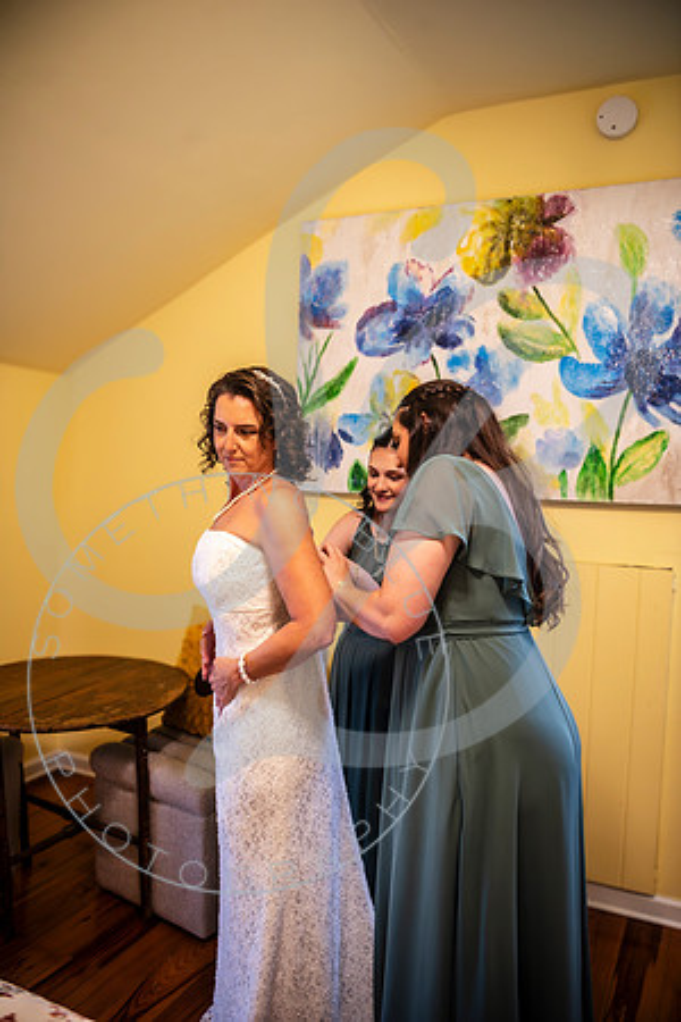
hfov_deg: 42.3
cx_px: 340
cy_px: 511
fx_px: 880
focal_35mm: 31
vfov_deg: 60.3
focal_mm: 31
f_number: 2.8
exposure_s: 1/160
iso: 1600
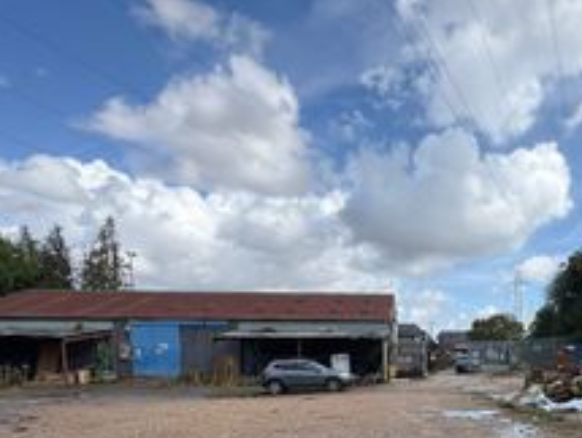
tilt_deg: -3.7
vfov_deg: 48.5
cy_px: 381
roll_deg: +1.1
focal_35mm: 26
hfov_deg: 62.6
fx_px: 438
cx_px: 449
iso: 50
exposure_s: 1/1299
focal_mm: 2.22
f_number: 2.2
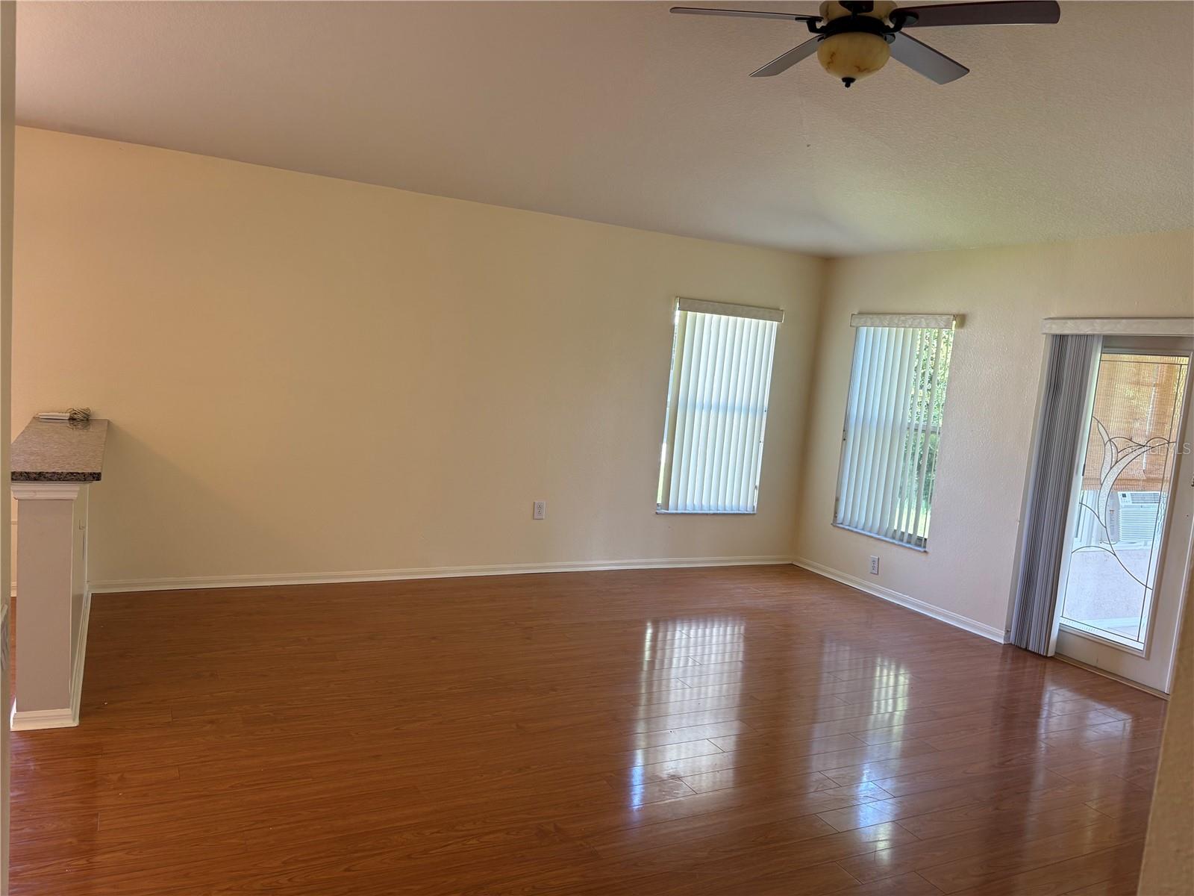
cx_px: 597
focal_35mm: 26
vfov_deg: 53.1
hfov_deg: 67.3
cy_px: 448
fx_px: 897
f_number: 1.6
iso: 100
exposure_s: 1/120
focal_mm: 5.96
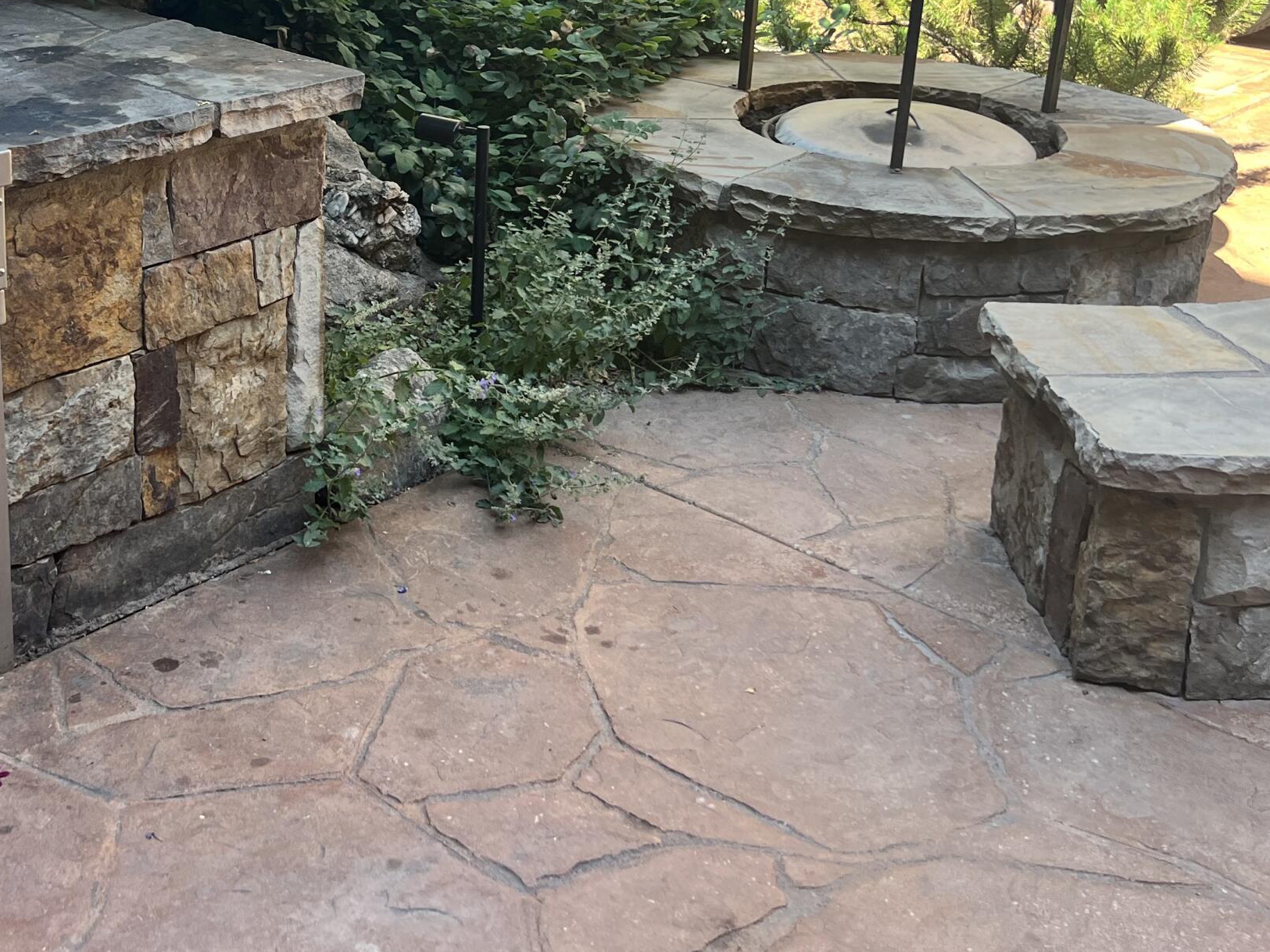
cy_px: 272
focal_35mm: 48
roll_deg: -1.4
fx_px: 1761
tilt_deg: -21.4
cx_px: 287
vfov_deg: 29.9
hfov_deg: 38.4
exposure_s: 1/210
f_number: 1.5
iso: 40
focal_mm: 5.7
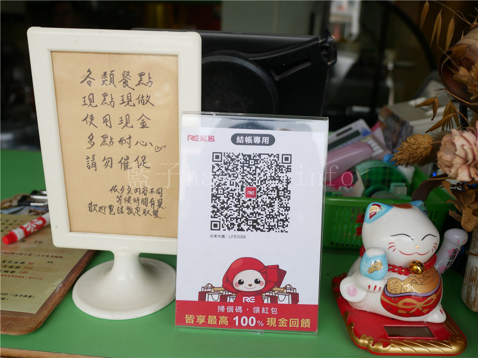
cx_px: 239
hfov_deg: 60.0
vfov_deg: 46.8
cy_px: 179
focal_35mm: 30
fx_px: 414
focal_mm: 15
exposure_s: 1/400
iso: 200
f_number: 3.2
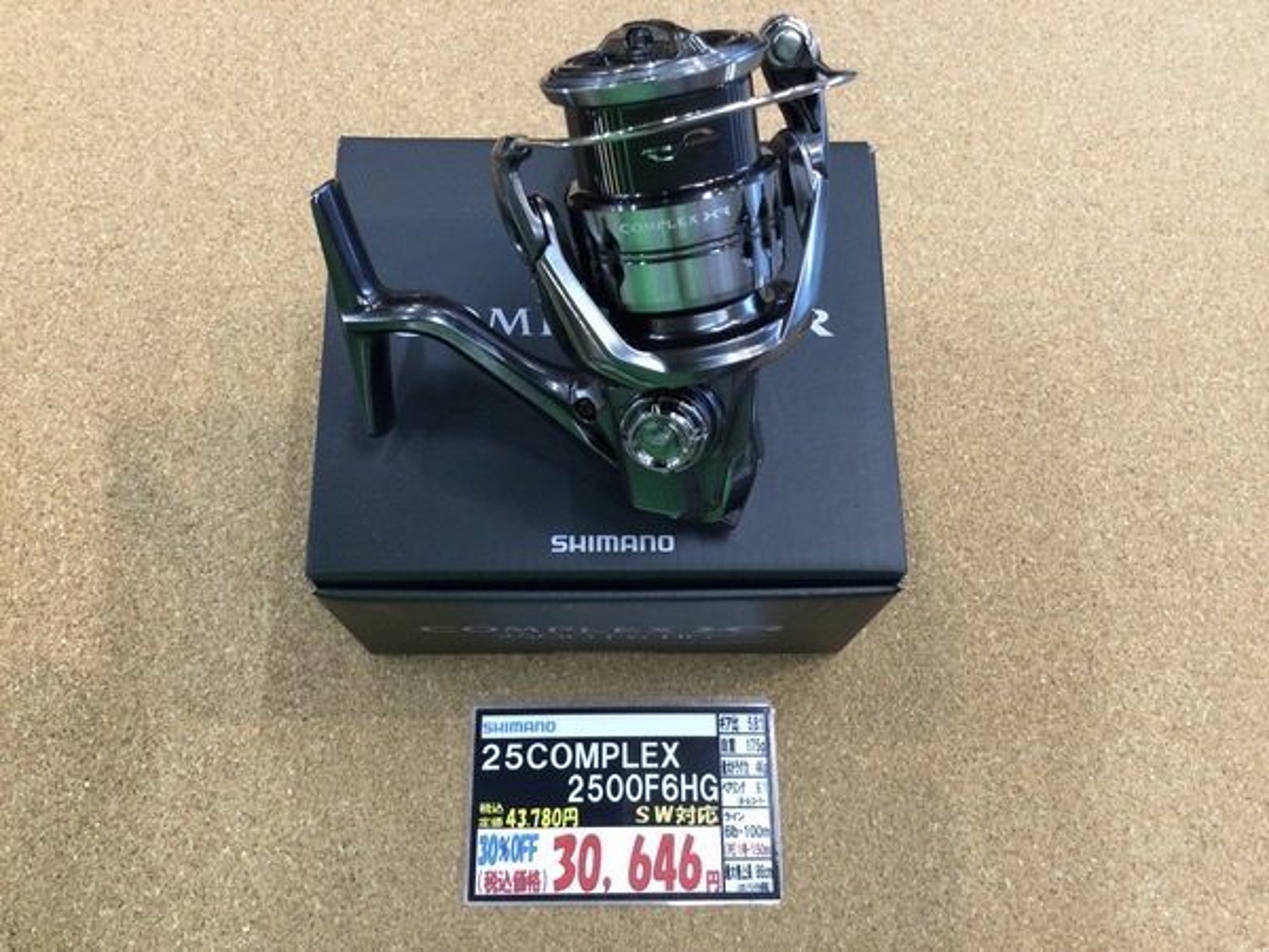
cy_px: 476
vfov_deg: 45.4
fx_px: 1136
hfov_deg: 58.4
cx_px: 634
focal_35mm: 31
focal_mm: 3.3
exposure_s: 1/30
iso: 64
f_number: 2.4
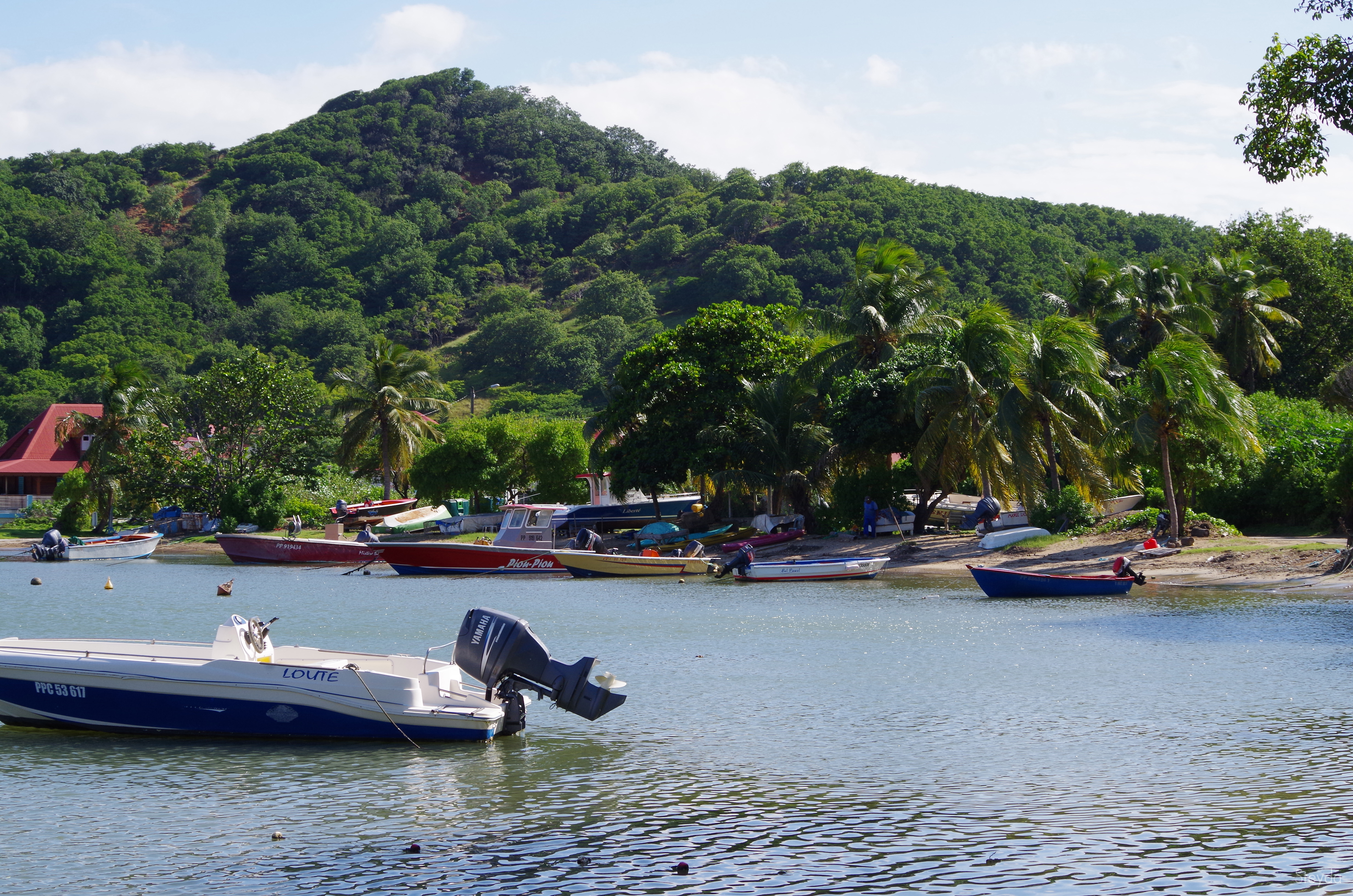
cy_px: 448
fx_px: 2813
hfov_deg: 27.0
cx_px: 676
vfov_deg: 18.1
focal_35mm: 75
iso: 200
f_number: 11
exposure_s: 1/200
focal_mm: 50
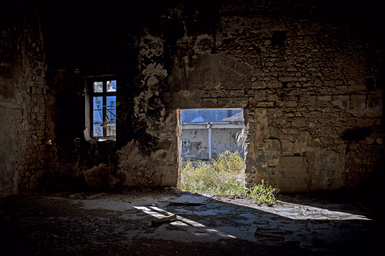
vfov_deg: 37.8
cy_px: 128
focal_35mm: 35
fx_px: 374
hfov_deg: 54.5
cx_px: 192
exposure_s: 1/400
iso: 200
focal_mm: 35
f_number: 4.5
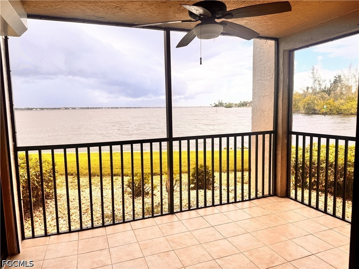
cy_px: 134
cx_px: 180
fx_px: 249
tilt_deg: -5.7
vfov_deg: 56.8
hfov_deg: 71.6
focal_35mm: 24
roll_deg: +0.9
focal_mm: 6.76
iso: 80
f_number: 1.78
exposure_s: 1/1339
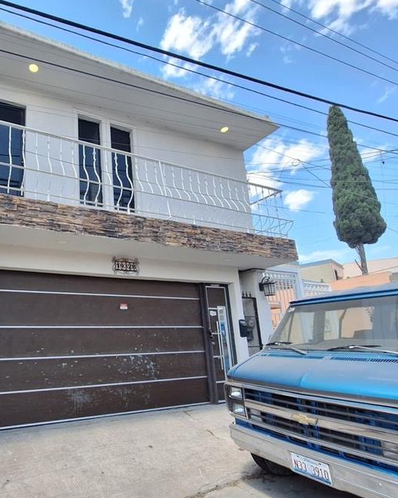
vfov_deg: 80.0
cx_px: 81
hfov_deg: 62.5
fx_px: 294
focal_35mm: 20
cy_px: 280
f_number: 2.2
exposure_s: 1/968
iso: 40
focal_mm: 1.74
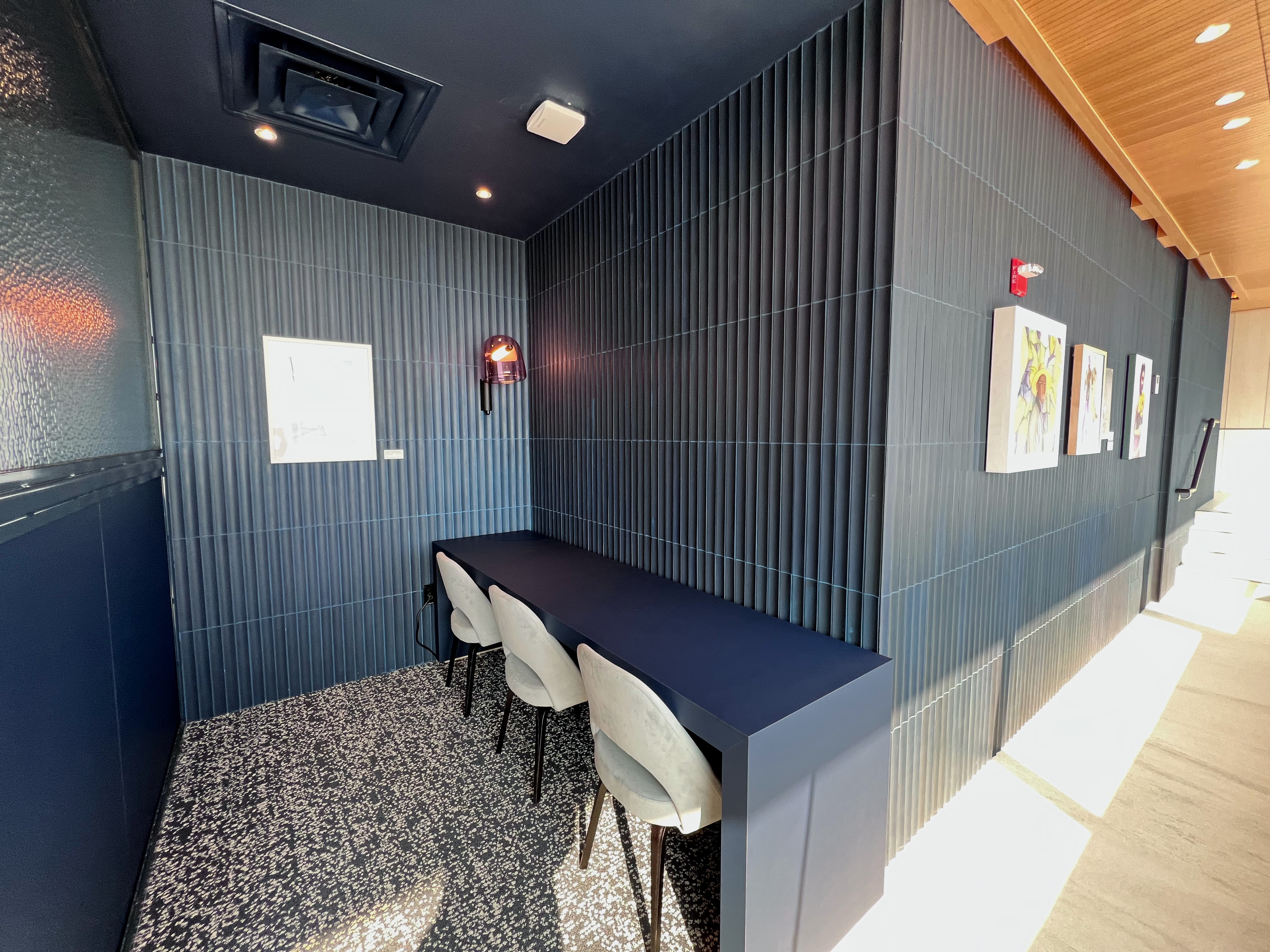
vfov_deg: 89.9
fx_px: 477
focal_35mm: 13
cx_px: 635
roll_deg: +0.3
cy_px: 476
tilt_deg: -5.3
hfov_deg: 106.2
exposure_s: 1/60
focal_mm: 1.57
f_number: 1.8
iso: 125
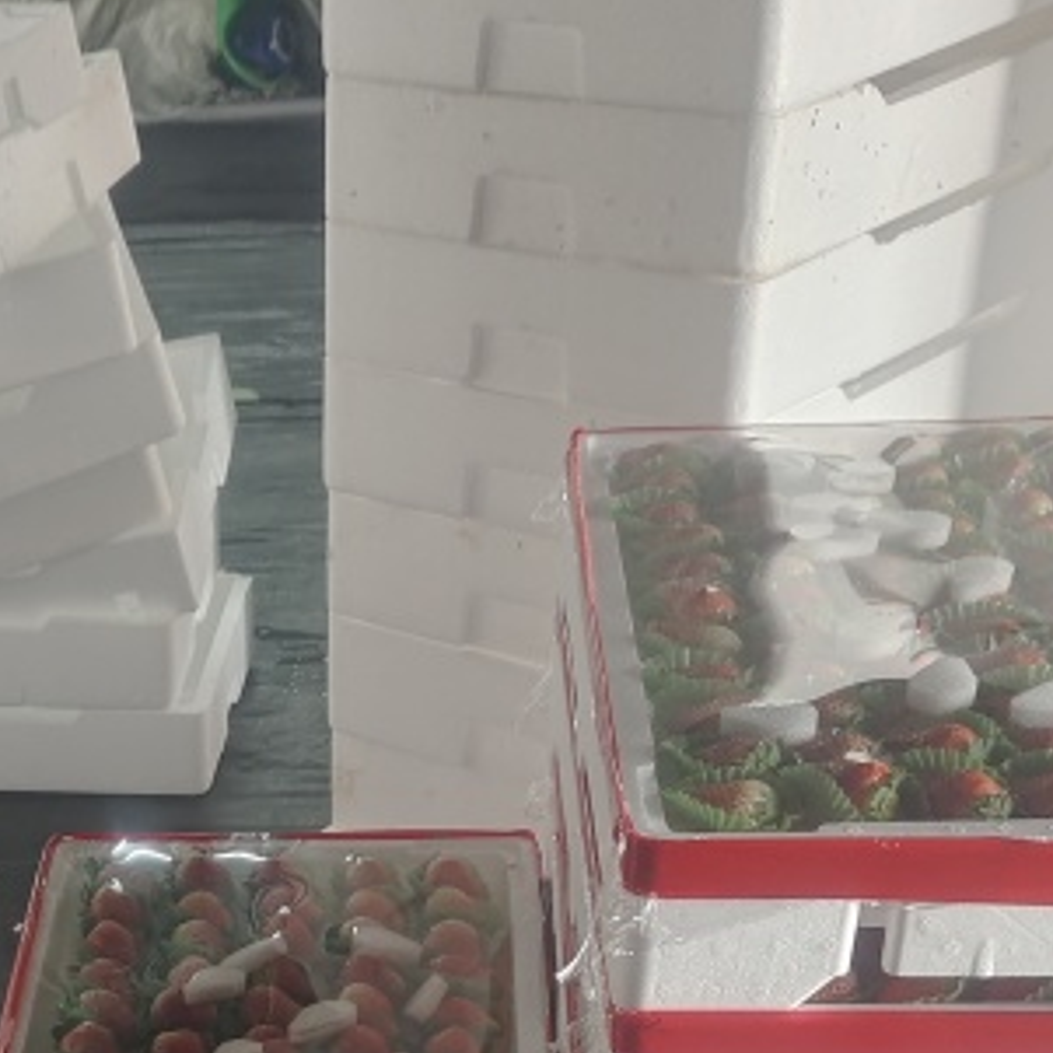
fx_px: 2478
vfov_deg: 21.7
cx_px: -63
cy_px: 1356
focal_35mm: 72
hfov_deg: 22.8
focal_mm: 5.56
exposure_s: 1/50
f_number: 1.88
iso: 467
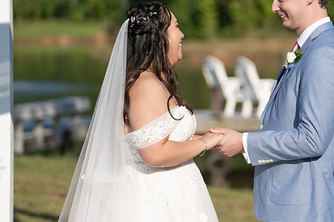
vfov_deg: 5.8
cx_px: 233
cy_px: 82
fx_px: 2189
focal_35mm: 236
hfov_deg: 8.7
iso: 100
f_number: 4
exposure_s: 1/1000
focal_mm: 168
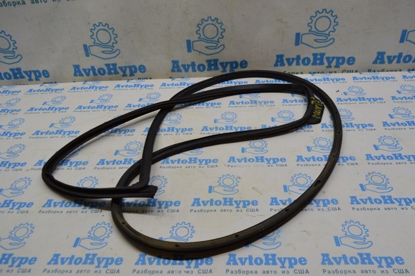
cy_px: 138
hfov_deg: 67.4
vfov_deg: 47.8
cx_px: 208
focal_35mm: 27
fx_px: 311
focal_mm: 18
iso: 400
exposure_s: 1/60
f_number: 7.1
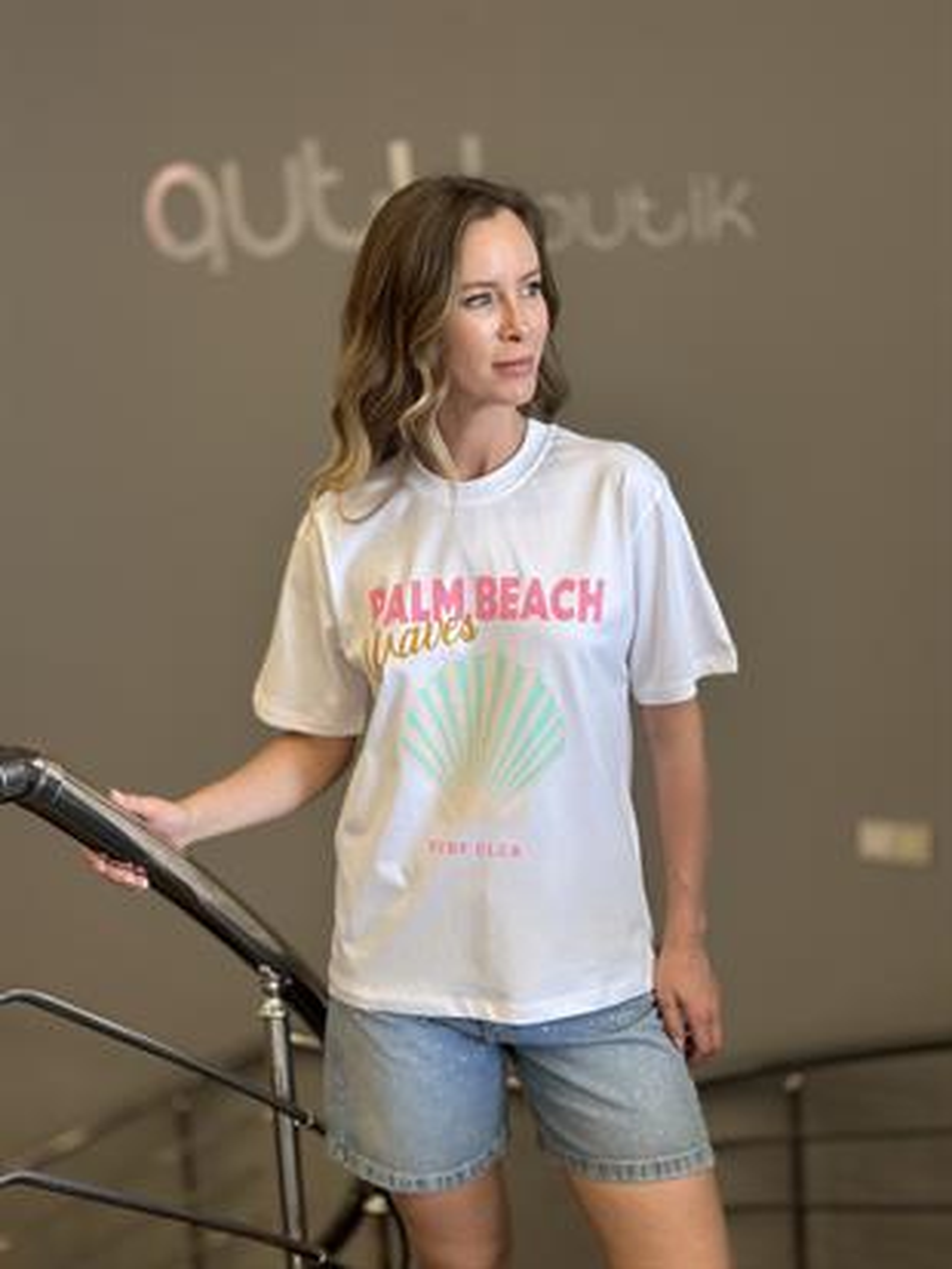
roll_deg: +3.5
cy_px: 634
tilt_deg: -12.4
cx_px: 476
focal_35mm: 48
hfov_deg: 30.3
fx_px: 1759
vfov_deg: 39.6
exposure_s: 1/100
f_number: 1.78
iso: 64
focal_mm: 6.86
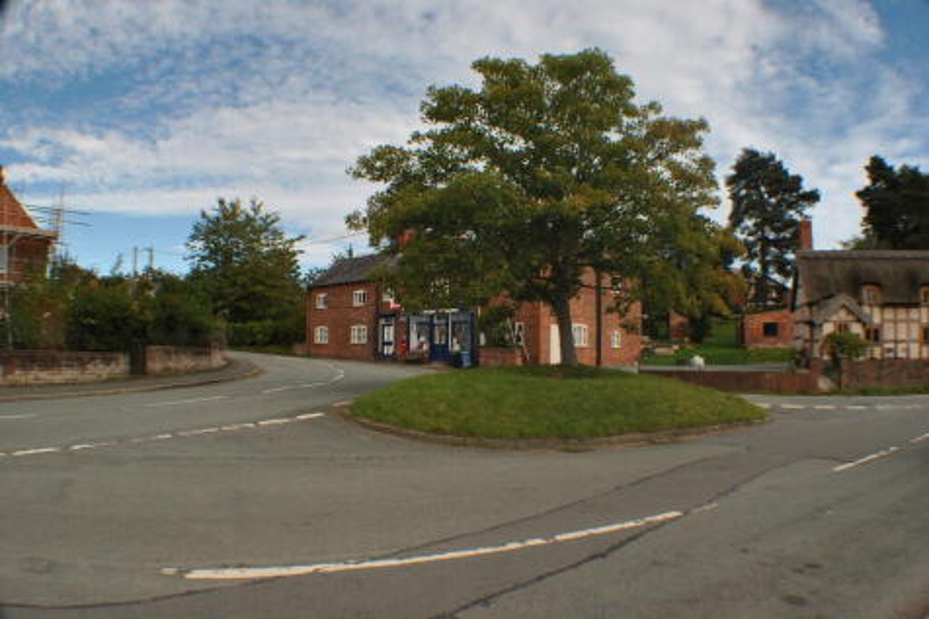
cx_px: 464
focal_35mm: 36
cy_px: 310
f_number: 9
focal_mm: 24
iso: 100
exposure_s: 1/200
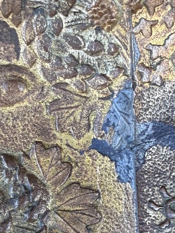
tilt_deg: -37.9
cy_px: 251
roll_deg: +8.1
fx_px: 499
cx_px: 139
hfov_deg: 19.7
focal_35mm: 74
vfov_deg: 24.7
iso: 64
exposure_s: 1/99
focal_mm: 2.22
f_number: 2.2
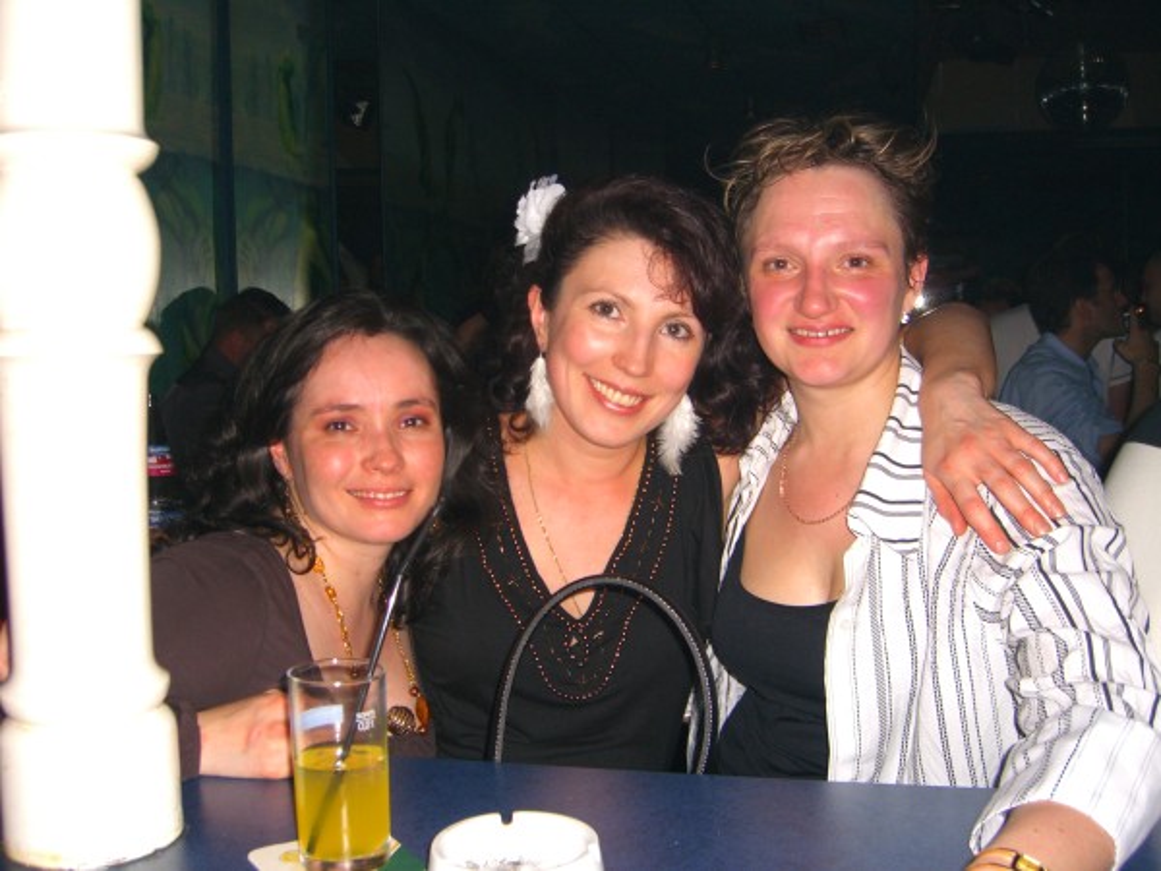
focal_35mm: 38
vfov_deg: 37.7
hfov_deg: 49.0
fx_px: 1274
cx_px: 580
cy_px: 436
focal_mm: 7.9
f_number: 2.8
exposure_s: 1/60
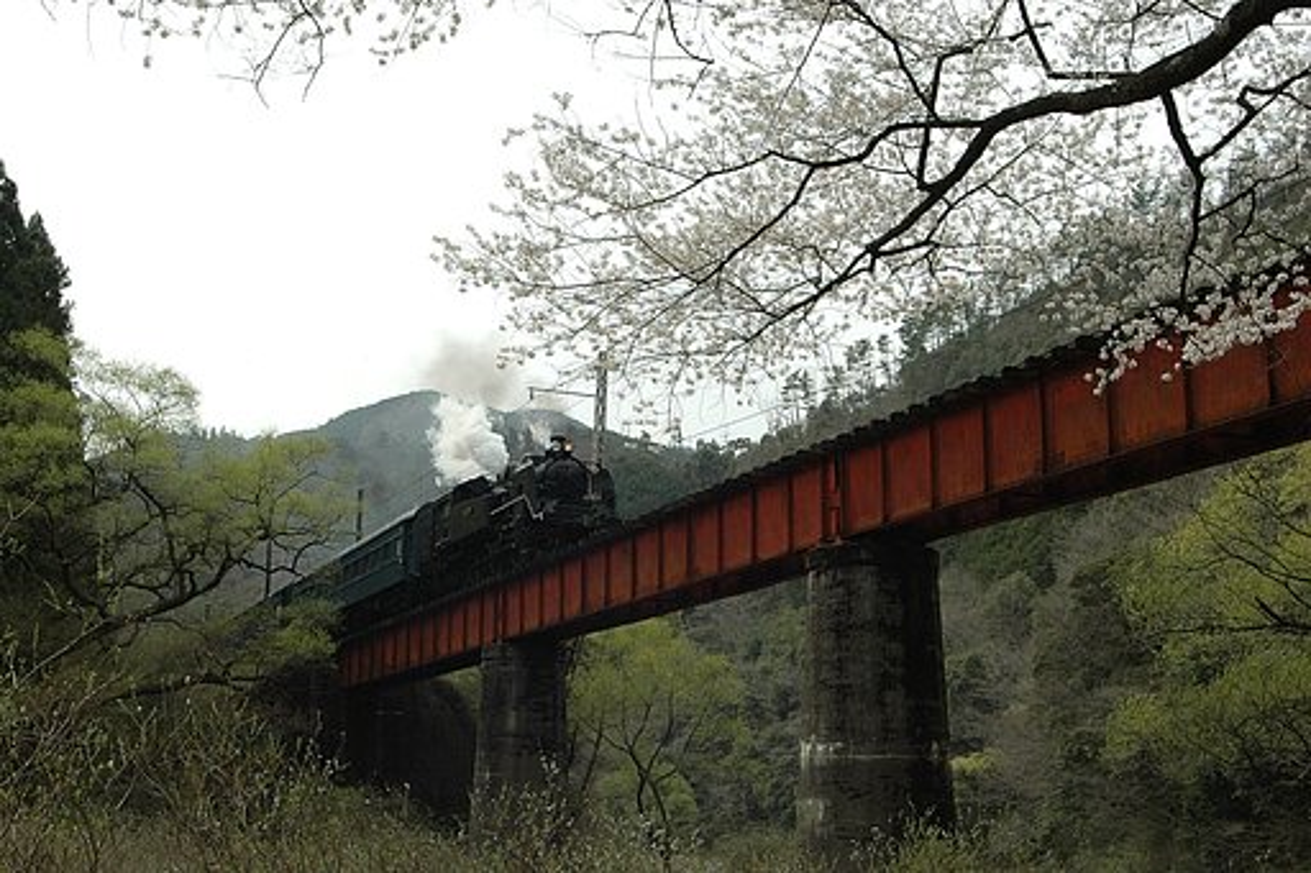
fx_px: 1365
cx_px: 656
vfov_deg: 35.5
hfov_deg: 51.3
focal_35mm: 38
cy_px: 436
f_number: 8
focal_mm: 25
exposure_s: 1/500
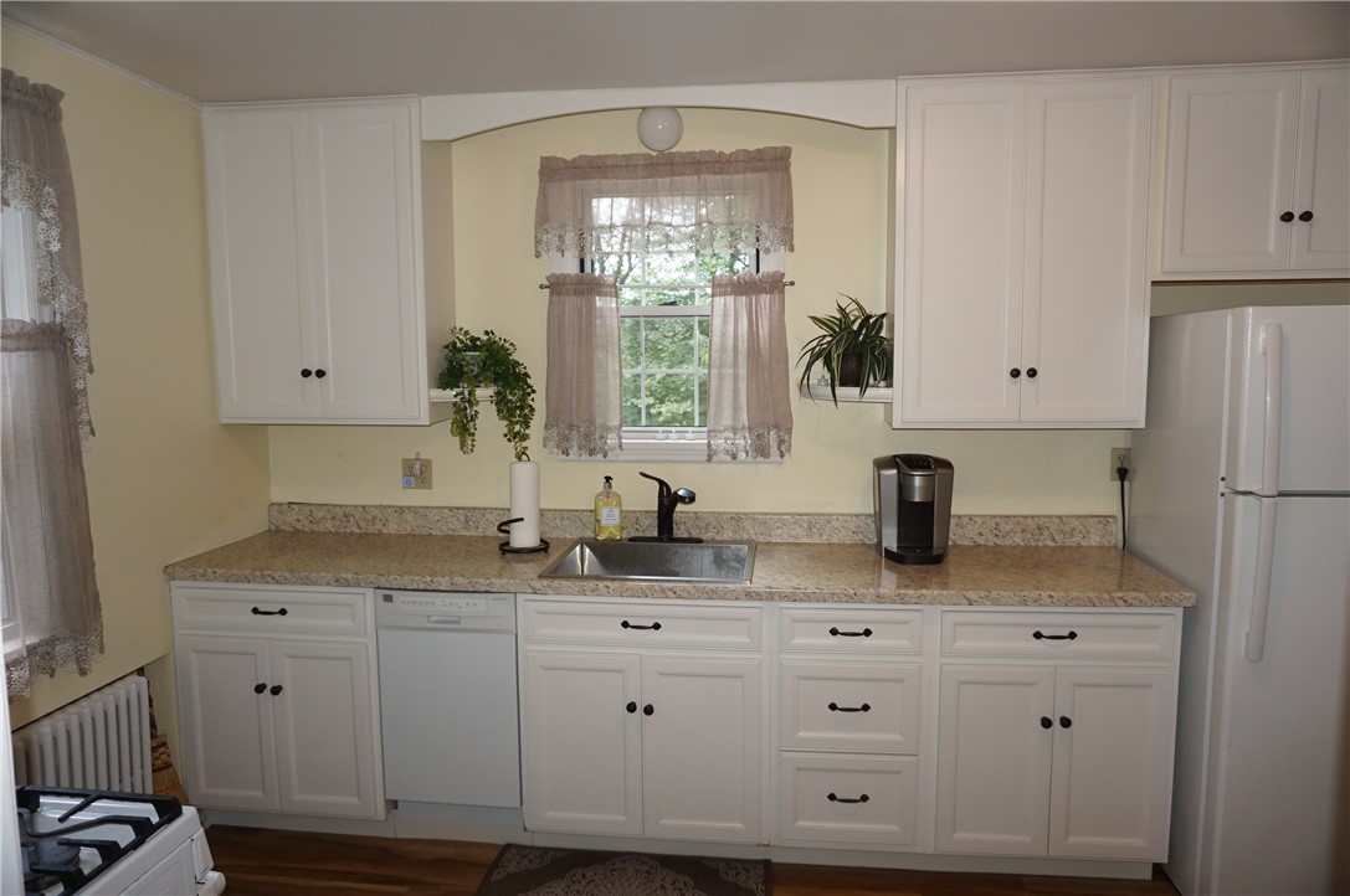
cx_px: 675
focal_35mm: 24
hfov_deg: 73.8
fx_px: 899
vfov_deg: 53.0
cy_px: 448
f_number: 4
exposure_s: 1/160
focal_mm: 16
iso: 400
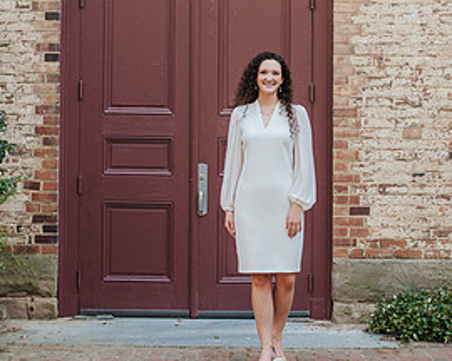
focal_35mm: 101
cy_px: 84
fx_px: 1351
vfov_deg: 15.2
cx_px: 303
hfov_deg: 18.9
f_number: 2.5
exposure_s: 1/250
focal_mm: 50
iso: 200
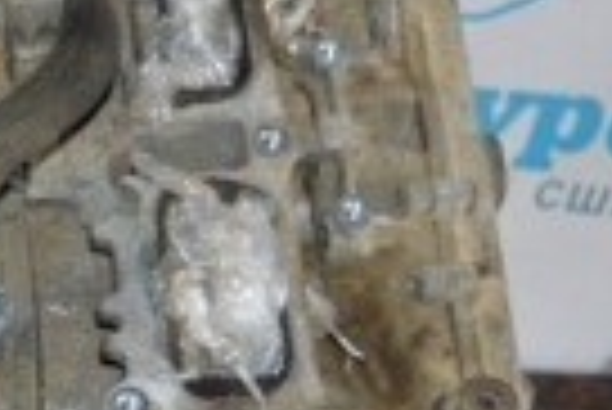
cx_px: -644
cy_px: 358
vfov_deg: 7.5
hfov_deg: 10.3
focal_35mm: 183
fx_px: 3114
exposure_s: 1/60
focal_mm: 26
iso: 1000
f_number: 4
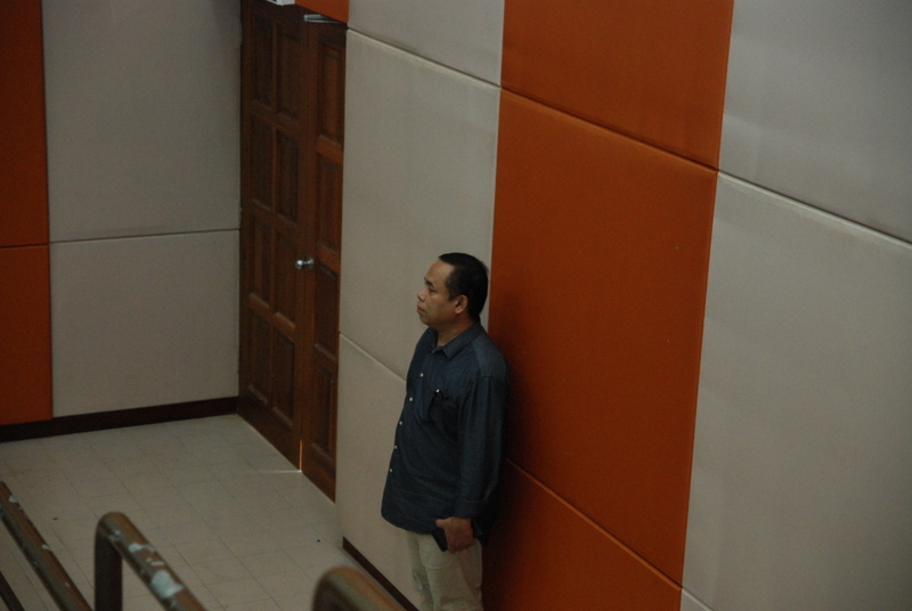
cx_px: 456
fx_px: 1903
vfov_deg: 18.2
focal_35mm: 75
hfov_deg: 27.0
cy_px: 306
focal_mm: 50
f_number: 3.2
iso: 1250
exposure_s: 1/125
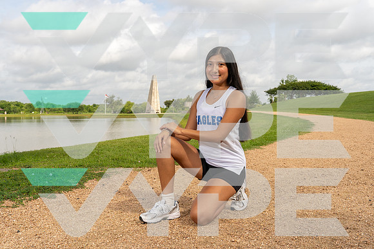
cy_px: 124
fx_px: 364
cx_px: 187
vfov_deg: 37.9
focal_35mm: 35
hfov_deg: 54.4
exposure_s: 1/250
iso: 100
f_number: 8
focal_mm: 35
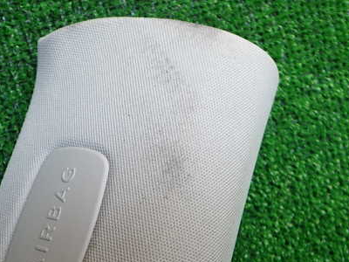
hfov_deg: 42.0
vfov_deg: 32.1
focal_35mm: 45
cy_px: 162
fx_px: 454
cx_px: 148
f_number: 2.3
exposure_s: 1/100
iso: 200
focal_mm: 5.4
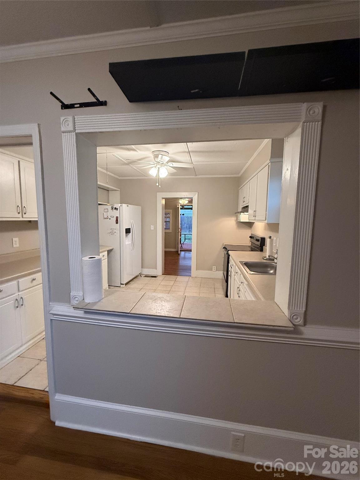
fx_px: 194
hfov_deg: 85.7
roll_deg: -1.2
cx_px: 180
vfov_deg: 102.1
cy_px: 240
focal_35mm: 14
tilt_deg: -3.6
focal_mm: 2.22
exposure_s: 1/120
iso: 500
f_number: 2.2
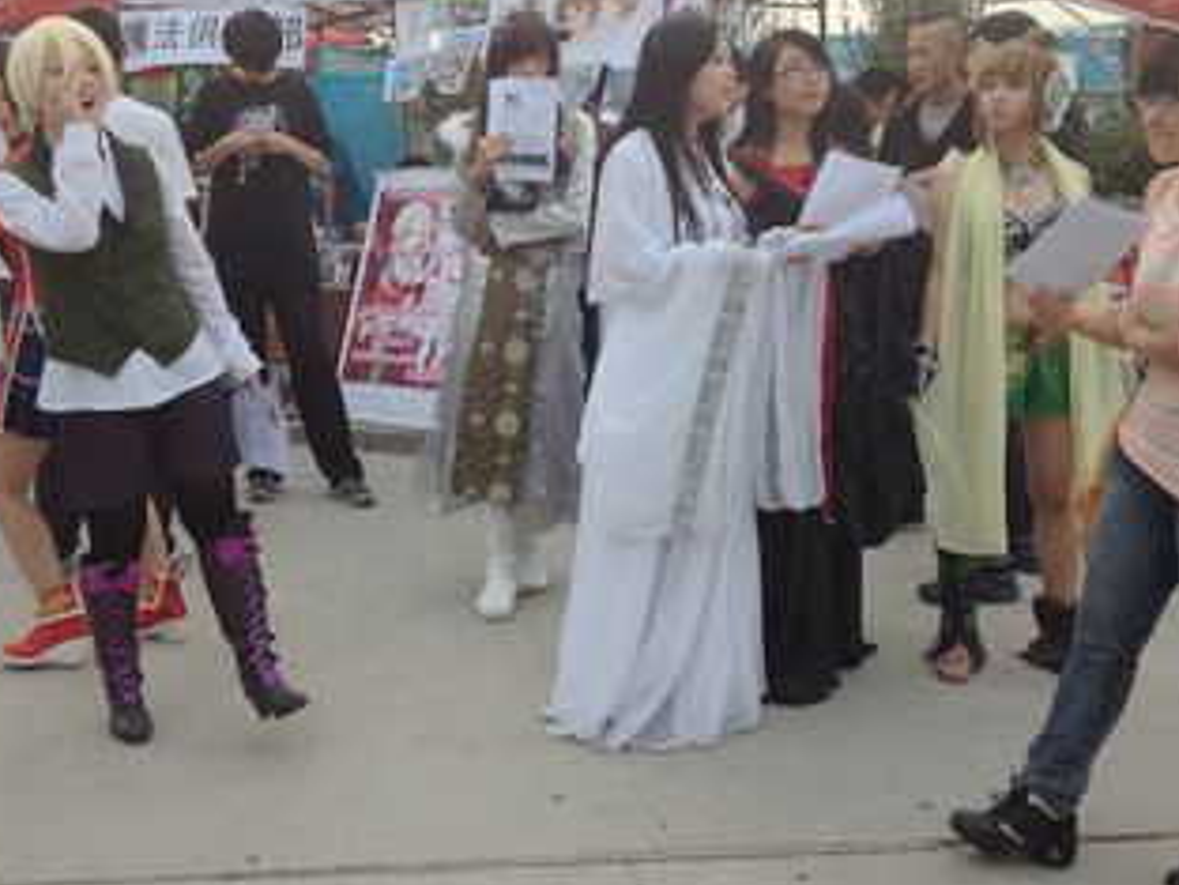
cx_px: 554
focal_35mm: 47
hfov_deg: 40.4
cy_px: 333
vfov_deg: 30.8
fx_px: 1601
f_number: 2.4
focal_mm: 4.28
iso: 64
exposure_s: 1/120
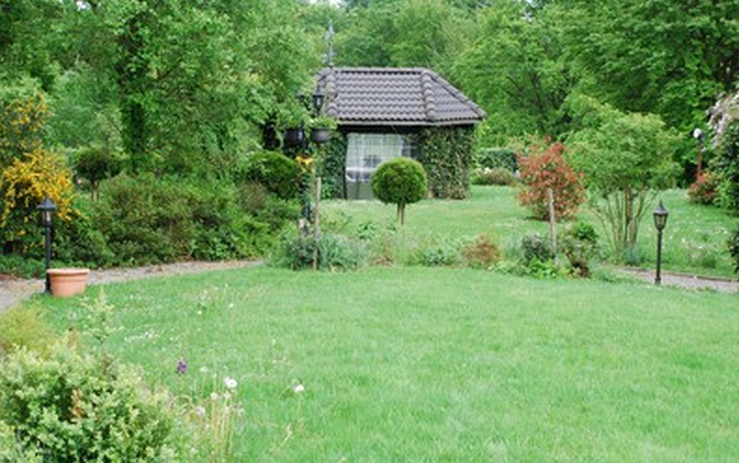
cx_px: 368
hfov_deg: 30.2
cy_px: 235
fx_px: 1370
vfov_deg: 19.2
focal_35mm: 68
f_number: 10
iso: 1000
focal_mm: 44
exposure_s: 1/200
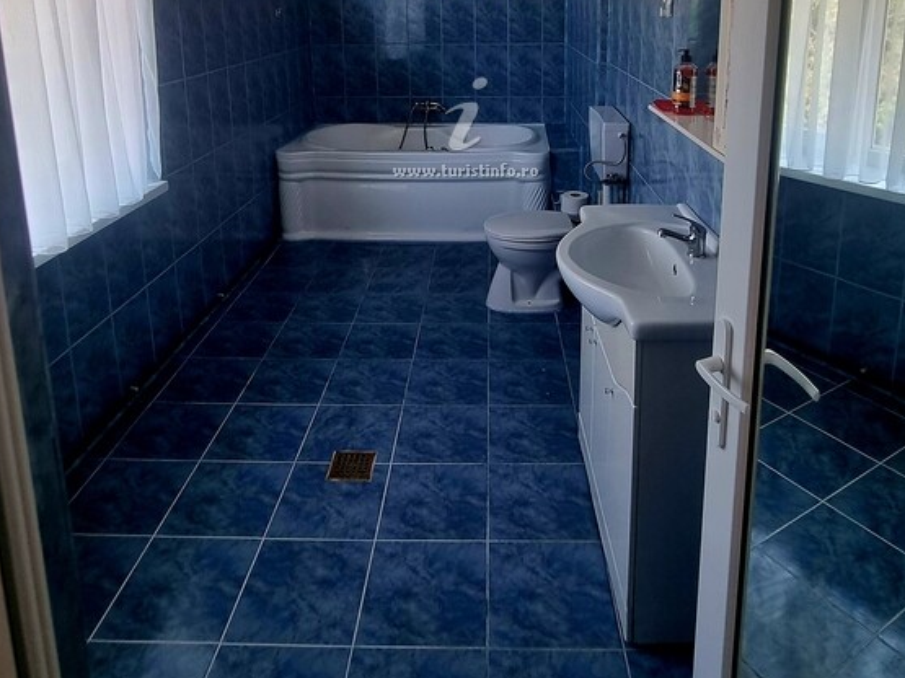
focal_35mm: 24
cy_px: 114
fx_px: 627
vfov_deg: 52.3
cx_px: 455
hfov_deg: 71.6
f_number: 2.2
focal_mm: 2.2
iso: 80
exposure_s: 1/100
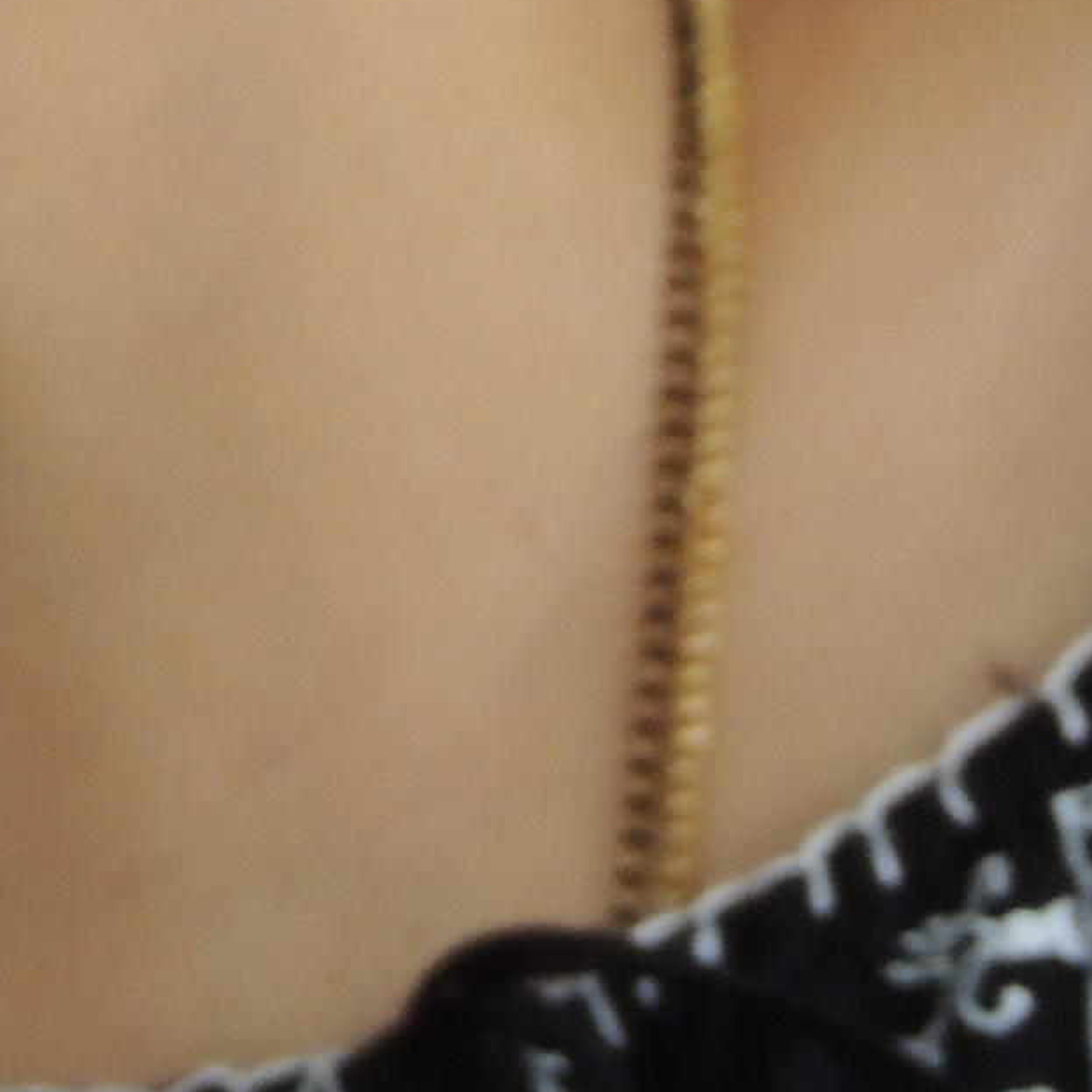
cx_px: -70
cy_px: -377
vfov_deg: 3.6
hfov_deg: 3.6
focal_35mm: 486
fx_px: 17346
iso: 450
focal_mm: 18.7
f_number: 4.2
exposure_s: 1/25
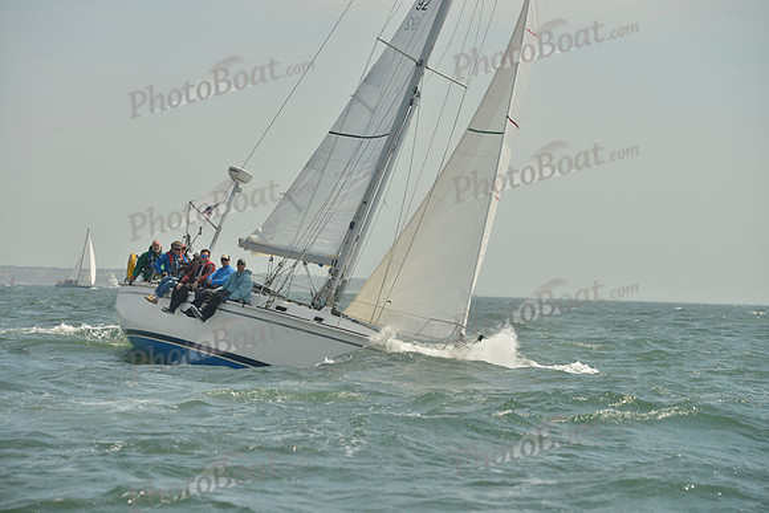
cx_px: 384
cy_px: 256
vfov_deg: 9.8
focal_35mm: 140
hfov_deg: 14.7
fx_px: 2991
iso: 200
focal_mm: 140
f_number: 7.1
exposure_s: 1/1250
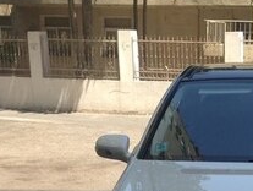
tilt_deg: -16.3
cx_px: 276
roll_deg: -0.6
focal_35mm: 105
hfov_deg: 18.0
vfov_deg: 13.6
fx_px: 769
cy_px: 248
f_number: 2.4
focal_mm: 4.12
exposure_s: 1/704
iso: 50
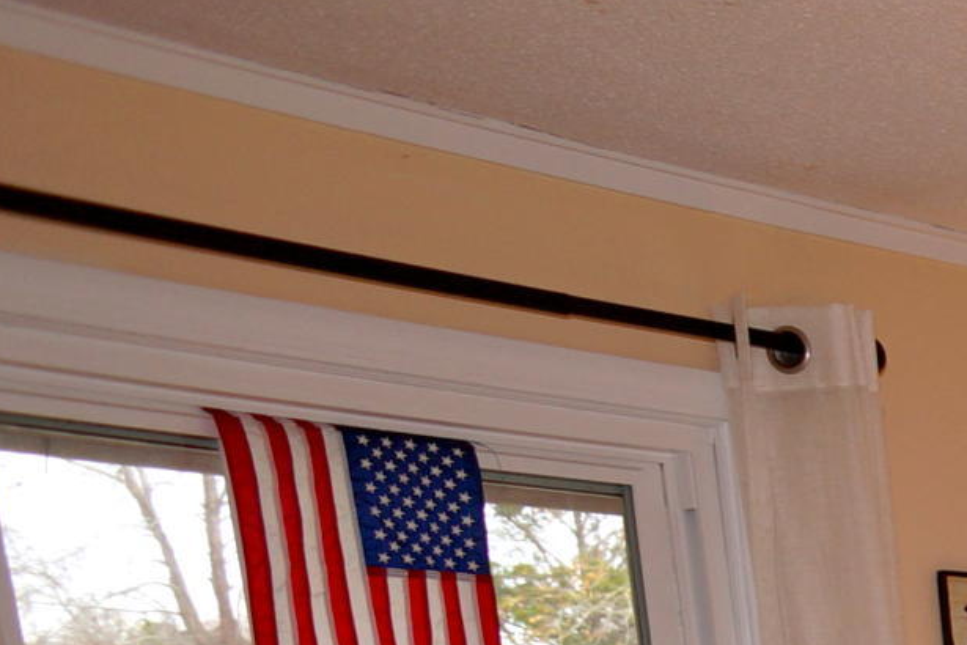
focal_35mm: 117
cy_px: 1365
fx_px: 3143
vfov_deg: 10.6
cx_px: 2118
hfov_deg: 13.9
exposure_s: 1/60
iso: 125
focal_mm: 16
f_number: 4
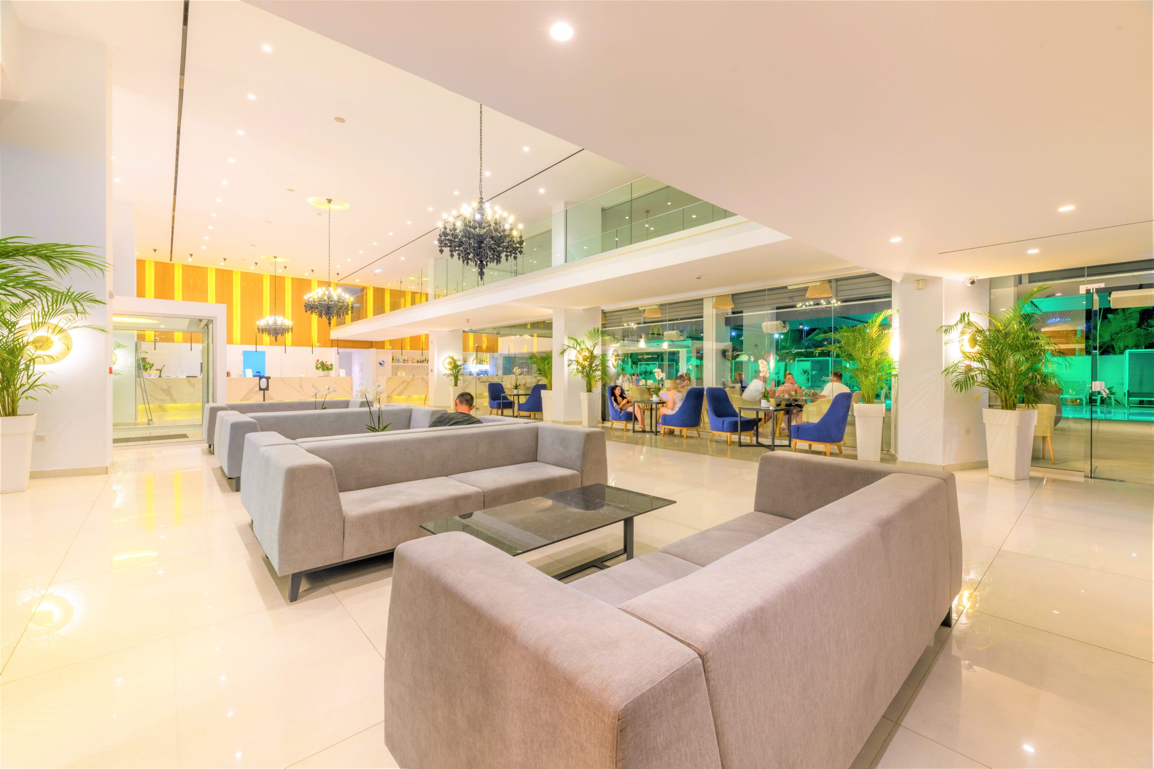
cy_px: 384
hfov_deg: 104.3
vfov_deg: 81.2
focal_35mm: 14
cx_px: 577
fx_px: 449
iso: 250
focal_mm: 14
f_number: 14
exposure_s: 1/2
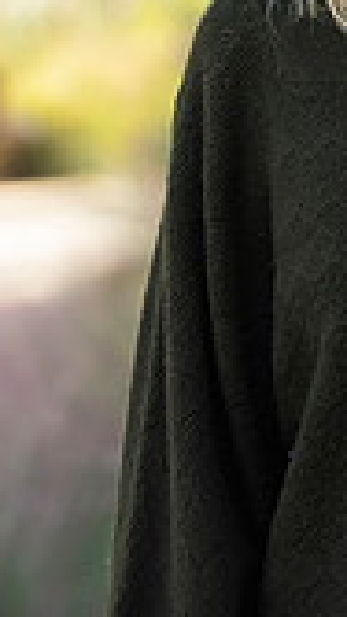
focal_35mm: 366
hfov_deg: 3.3
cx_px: 487
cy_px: -177
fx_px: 5984
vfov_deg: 5.9
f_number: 5
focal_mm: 130
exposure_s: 1/250
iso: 500
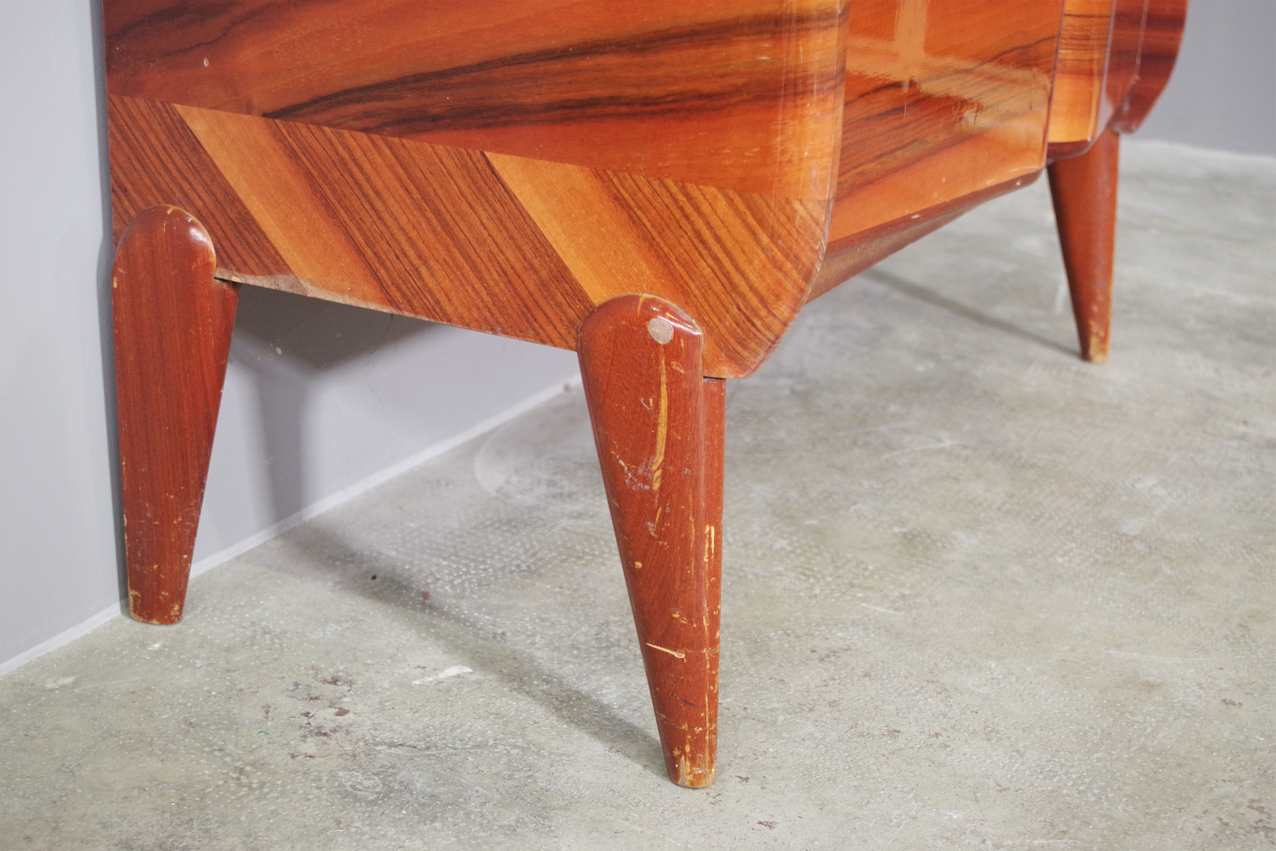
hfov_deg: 40.3
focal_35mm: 49
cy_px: 426
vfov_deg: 27.5
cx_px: 638
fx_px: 1737
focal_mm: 32.5
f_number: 4
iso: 800
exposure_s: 1/13
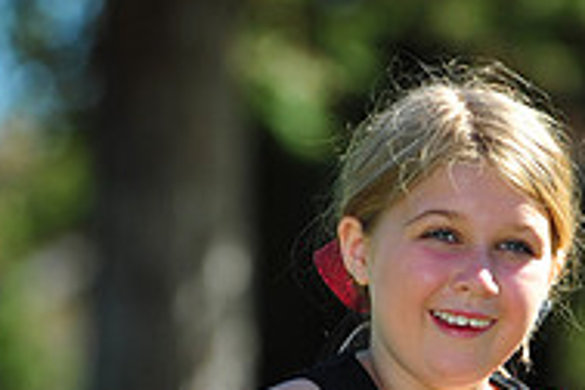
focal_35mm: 612
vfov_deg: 2.2
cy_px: 542
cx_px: 477
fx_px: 9944
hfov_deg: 3.4
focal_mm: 200
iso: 400
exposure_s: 1/1250
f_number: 4.5
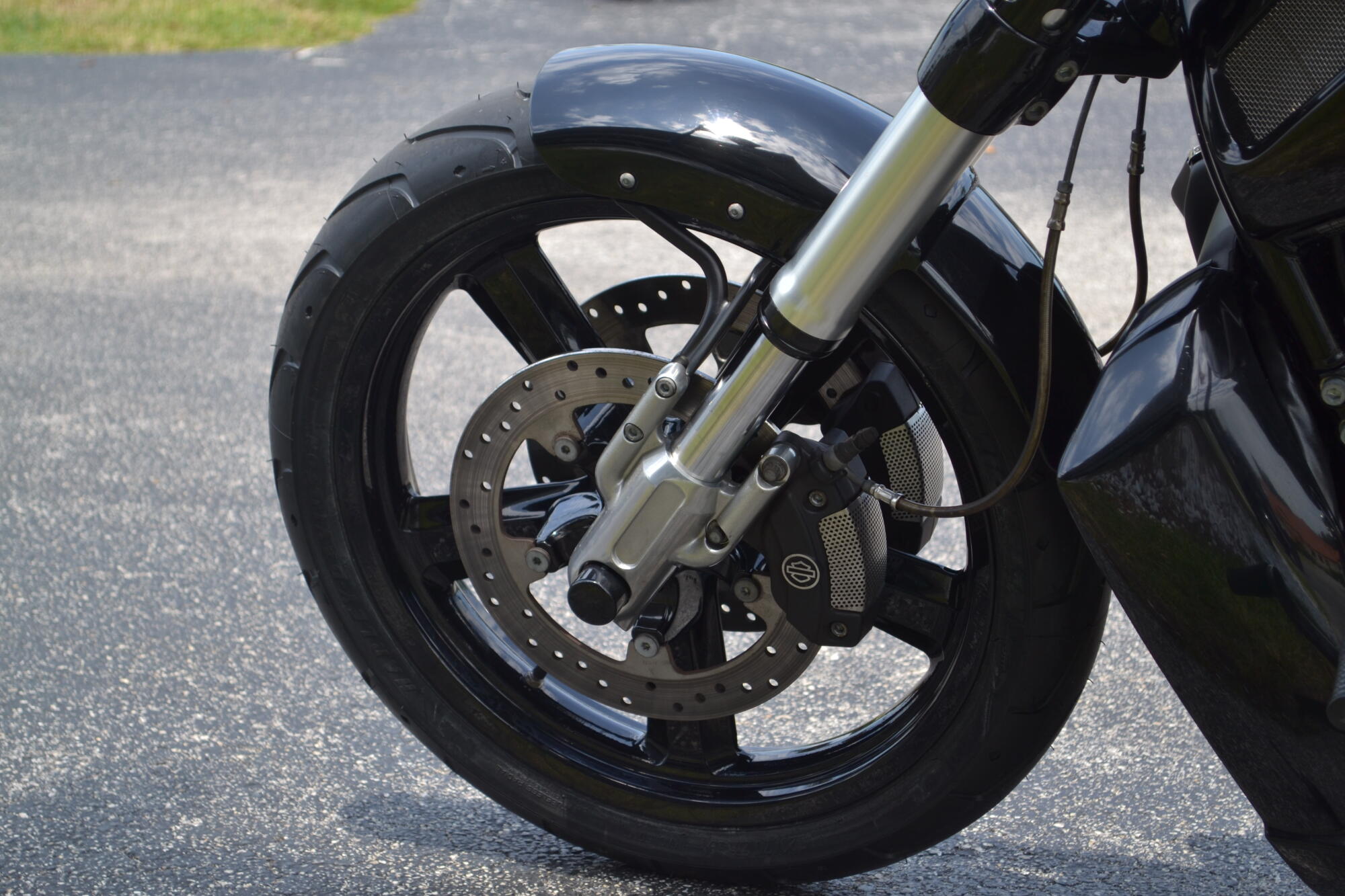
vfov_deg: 16.6
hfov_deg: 24.6
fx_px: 3082
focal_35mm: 82
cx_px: 672
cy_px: 448
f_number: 5.6
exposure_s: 1/160
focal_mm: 55
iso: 100
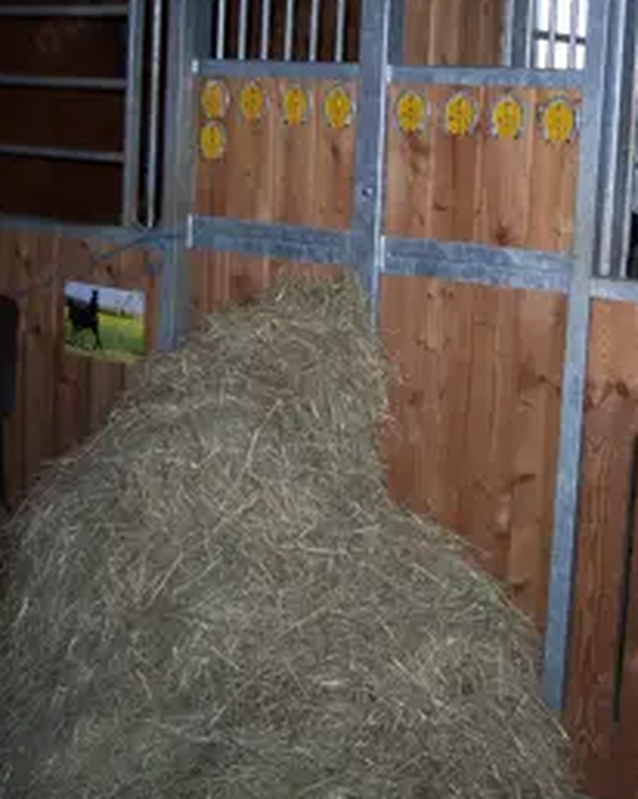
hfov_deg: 25.6
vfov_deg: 31.7
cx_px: 430
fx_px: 1394
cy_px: 263
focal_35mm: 59
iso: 100
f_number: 2.8
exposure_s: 1/60
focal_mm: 8
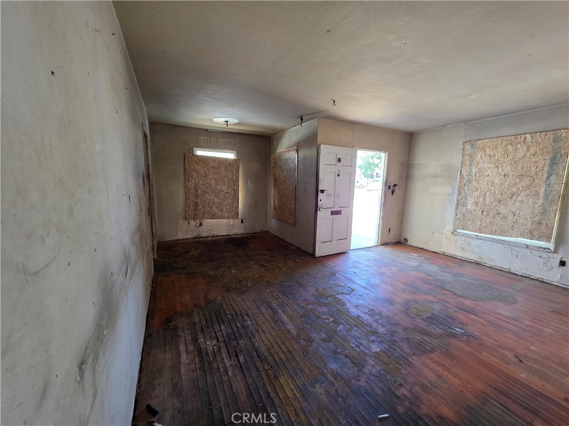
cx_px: 284
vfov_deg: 89.9
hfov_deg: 106.2
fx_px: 214
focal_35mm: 13
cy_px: 213
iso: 160
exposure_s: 1/60
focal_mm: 2.2
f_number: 1.9
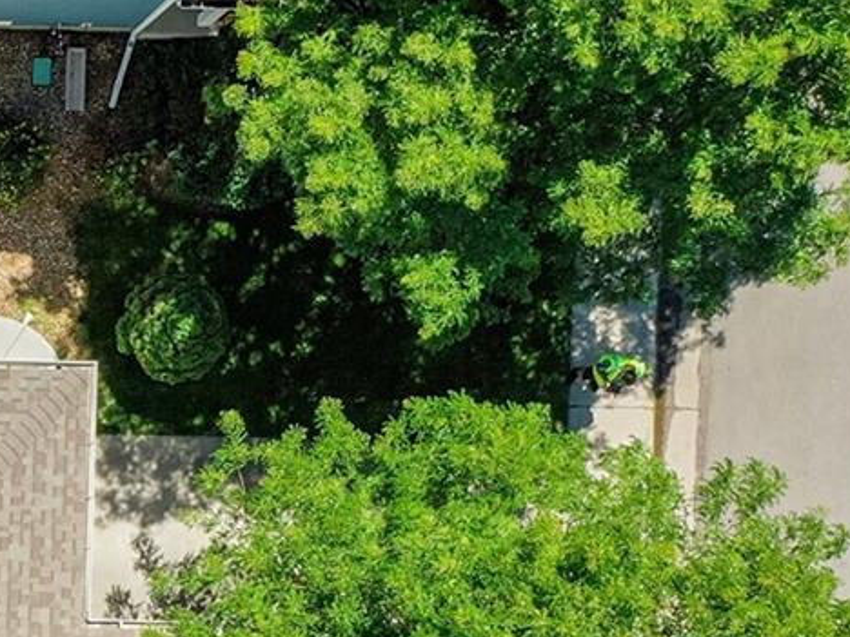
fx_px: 2259
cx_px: -432
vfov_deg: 15.9
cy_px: 546
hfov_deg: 18.7
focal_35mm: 92
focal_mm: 10.26
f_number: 5.6
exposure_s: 1/320
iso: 100
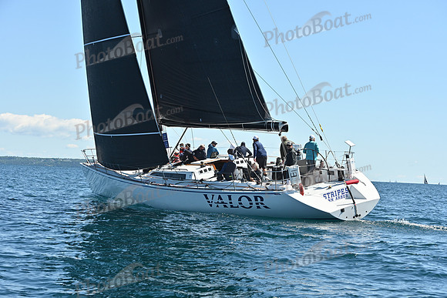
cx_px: 224
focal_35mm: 82
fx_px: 1018
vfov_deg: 16.7
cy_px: 149
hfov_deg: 24.8
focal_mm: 82
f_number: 7.1
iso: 320
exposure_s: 1/1000
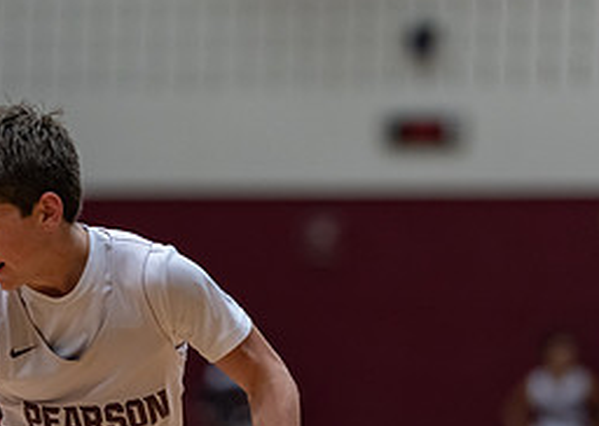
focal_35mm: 321
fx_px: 5452
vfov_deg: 4.5
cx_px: 309
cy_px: 344
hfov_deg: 6.3
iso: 1250
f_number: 1.8
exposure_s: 1/1000
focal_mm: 135
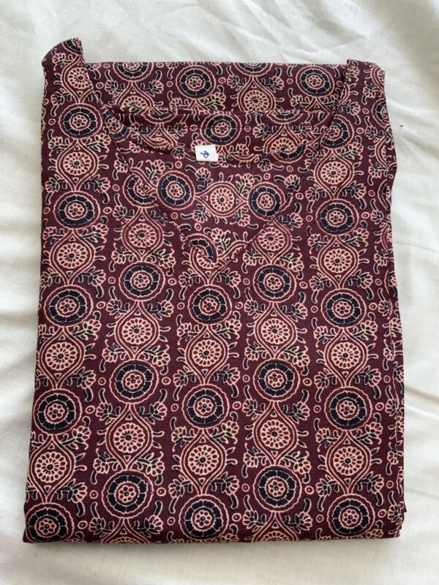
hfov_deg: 48.2
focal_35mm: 29
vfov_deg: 61.7
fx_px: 490
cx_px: 220
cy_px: 292
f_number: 1.8
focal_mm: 3
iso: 16
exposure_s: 1/138
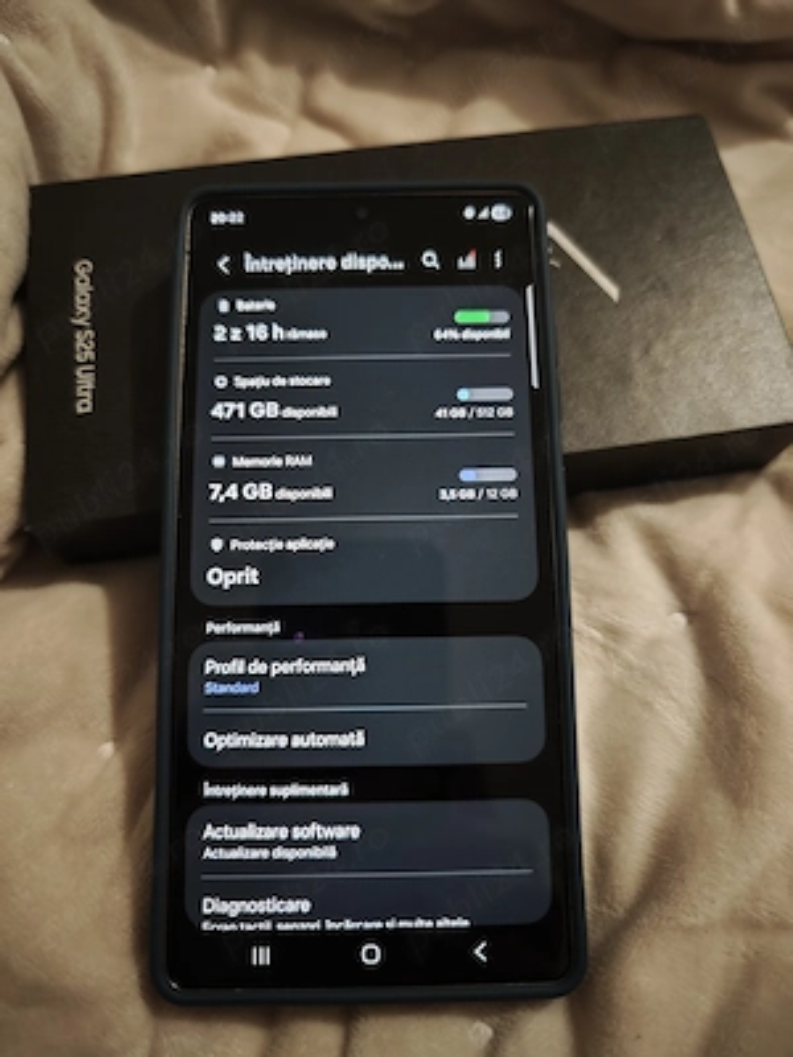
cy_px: 528
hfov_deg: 58.9
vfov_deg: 73.9
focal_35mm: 23
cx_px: 396
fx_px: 703
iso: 5000
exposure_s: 1/20
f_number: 1.63
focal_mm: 8.72
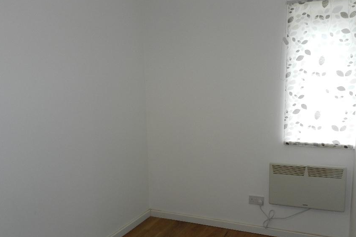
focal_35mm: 29
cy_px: 137
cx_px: 206
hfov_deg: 63.3
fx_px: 287
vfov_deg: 44.8
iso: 160
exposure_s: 1/100
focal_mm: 4
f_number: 3.4
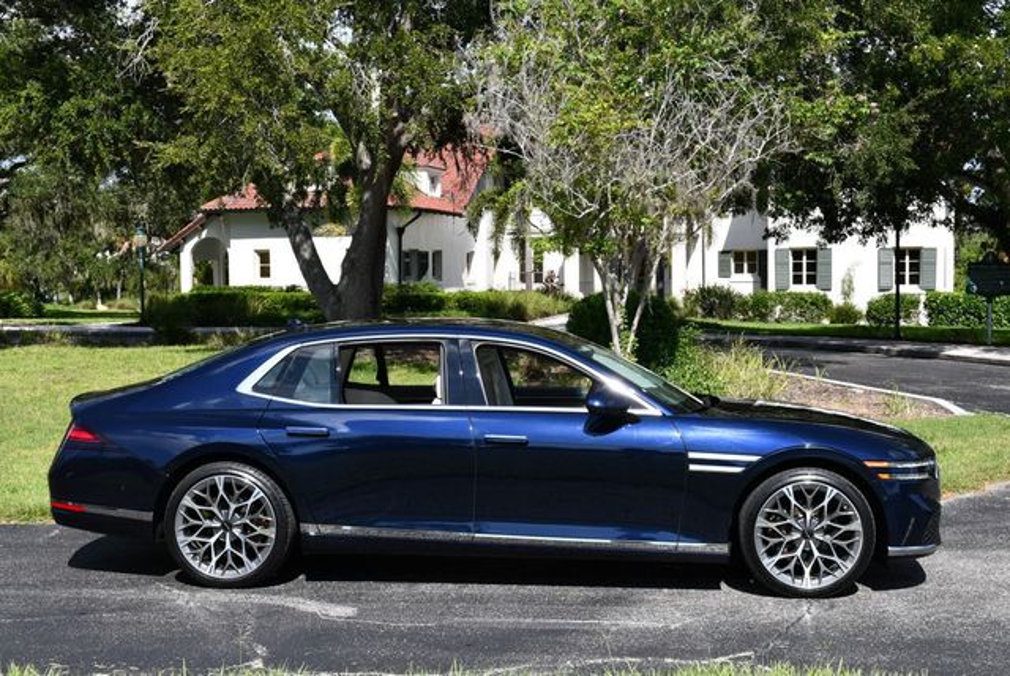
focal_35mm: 52
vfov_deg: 26.0
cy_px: 338
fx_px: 1460
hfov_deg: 38.2
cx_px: 505
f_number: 8
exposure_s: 1/250
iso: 110
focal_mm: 26
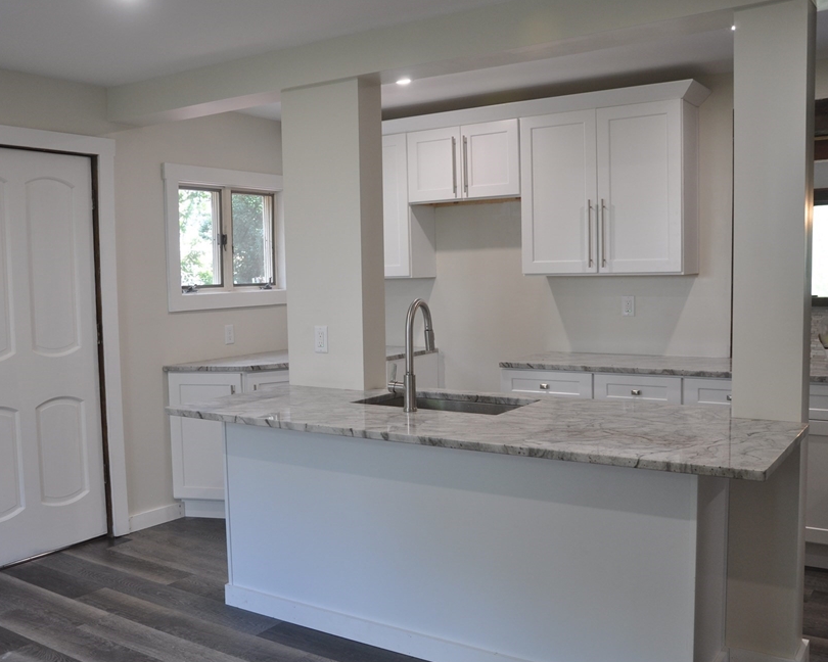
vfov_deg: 45.8
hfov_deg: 55.4
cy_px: 344
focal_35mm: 32
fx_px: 784
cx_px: 346
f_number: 5.6
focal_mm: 18
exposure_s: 1/30
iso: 400
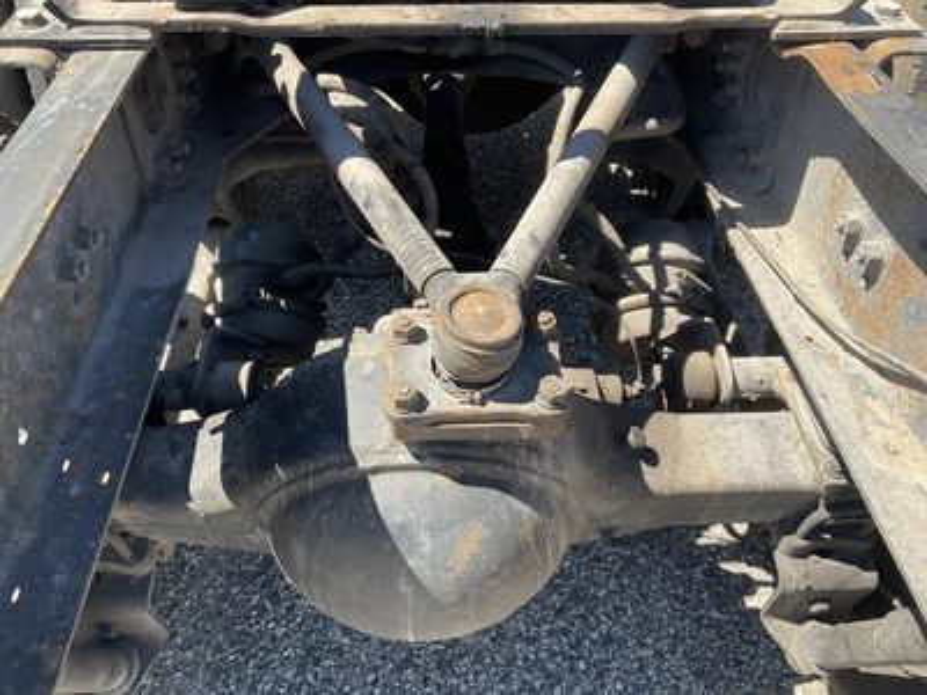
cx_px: 464
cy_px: 348
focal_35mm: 29
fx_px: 777
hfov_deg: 61.7
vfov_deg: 48.2
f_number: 1.8
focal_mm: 3
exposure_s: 1/469
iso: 25
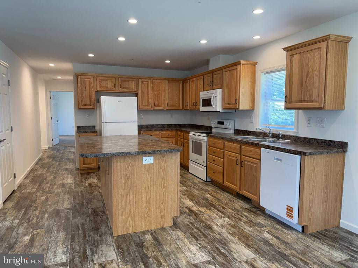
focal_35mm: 24
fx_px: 248
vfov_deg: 56.8
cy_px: 134
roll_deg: -0.1
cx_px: 179
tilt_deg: -5.1
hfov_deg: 71.6
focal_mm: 6.76
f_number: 1.78
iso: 200
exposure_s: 1/145
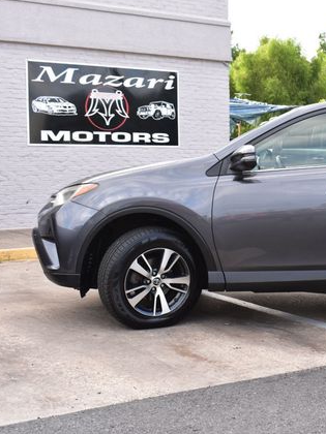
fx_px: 800
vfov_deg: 30.4
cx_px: 324
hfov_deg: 22.2
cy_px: 217
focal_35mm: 64
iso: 400
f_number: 9
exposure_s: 1/100
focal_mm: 29
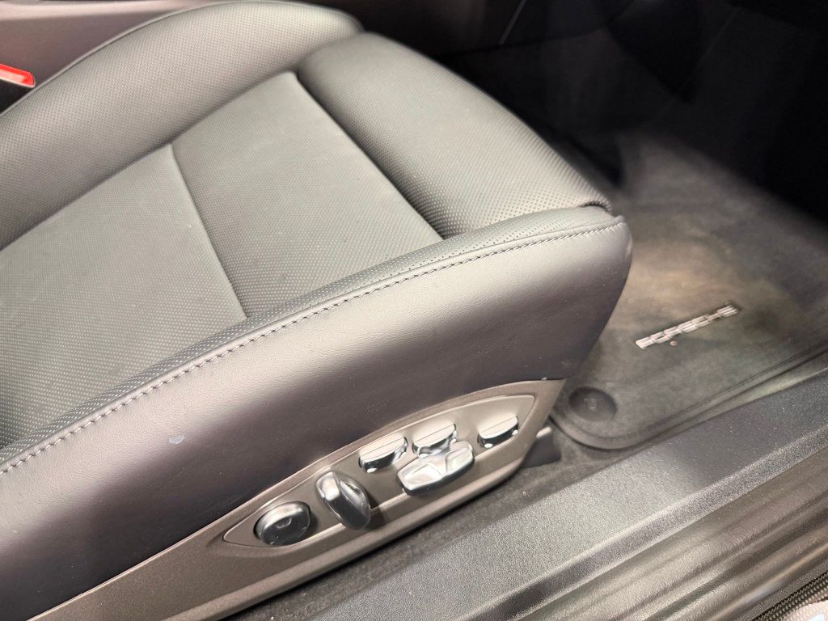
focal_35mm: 24
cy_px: 310
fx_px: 574
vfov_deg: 56.8
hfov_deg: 71.6
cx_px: 414
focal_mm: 6.76
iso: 320
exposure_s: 1/60
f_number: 1.78
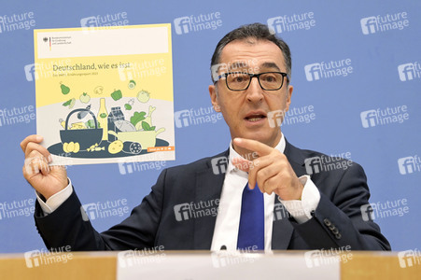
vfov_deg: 16.0
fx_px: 993
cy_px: 140
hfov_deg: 23.9
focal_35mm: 85
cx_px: 210
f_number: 5.6
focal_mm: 85
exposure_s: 1/400
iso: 5000
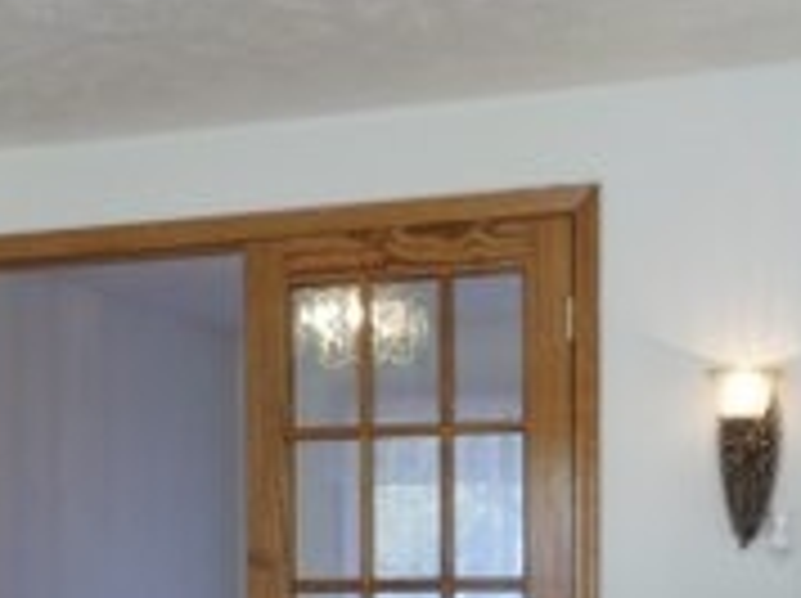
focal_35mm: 73
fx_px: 1687
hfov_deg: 26.7
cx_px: 320
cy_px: 710
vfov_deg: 19.0
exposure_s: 1/30
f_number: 3.3
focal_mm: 4.9
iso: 100
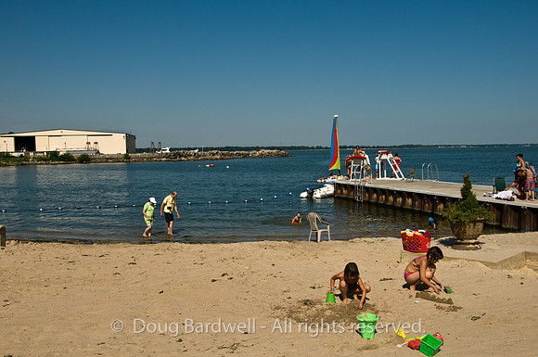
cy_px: 178
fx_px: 537
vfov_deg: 36.8
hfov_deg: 53.2
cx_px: 269
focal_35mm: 36
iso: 200
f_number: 11
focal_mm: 24
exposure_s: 1/500
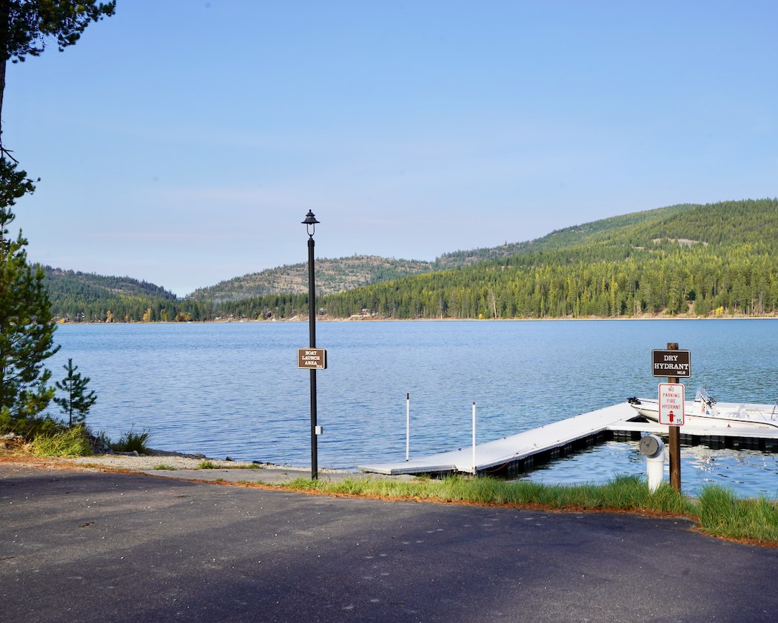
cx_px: 415
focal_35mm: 40
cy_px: 309
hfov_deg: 45.8
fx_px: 921
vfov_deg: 37.3
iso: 100
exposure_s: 1/80
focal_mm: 35
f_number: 13
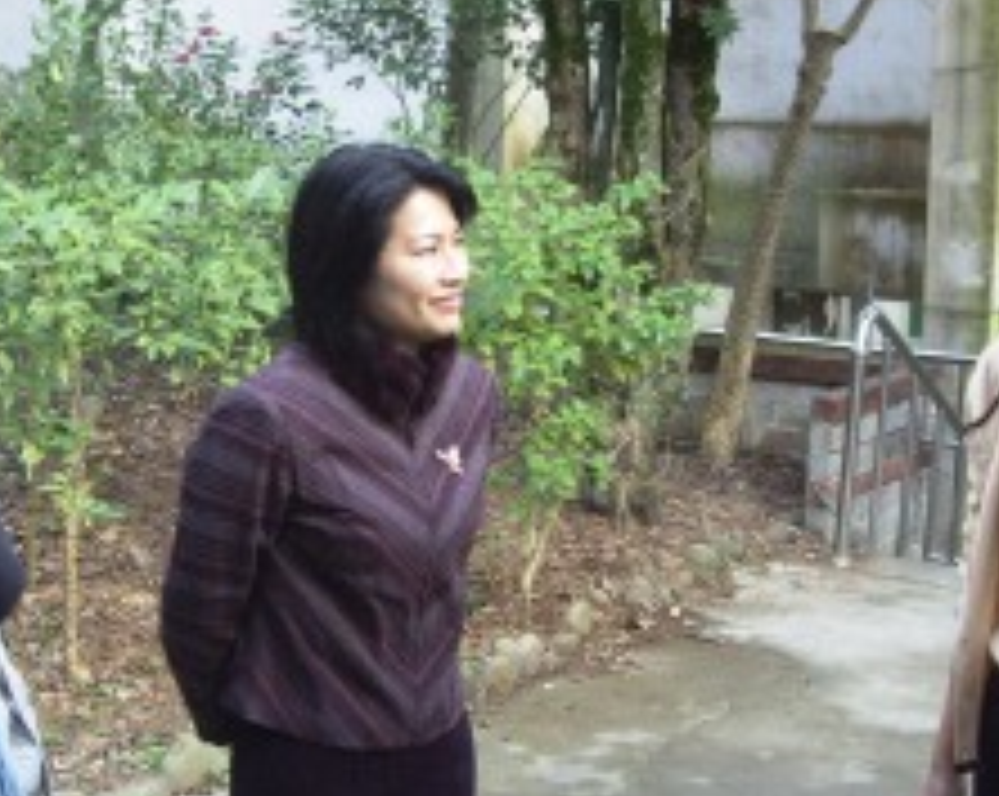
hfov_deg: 25.4
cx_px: 450
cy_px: 423
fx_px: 2215
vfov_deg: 20.4
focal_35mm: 75
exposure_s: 1/60
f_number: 2.8
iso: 200
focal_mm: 7.9
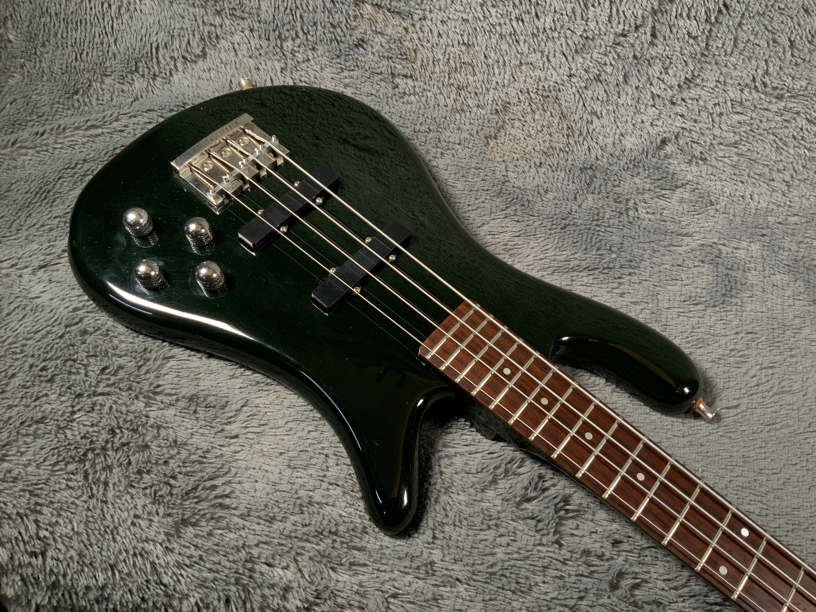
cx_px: 408
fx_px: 684
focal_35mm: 29
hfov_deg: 61.7
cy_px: 306
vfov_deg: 48.2
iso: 64
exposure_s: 1/78
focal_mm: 3
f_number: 1.8
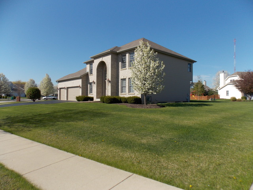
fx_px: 168
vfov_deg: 58.9
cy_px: 95
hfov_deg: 73.9
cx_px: 126
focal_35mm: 23
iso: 80
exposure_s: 1/1250
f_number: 3.1
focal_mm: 4
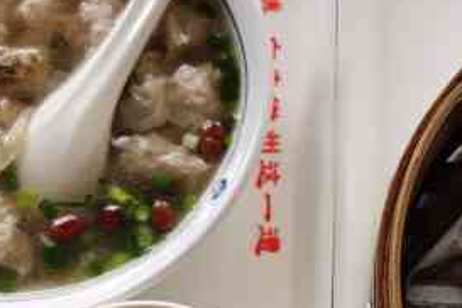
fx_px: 924
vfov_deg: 18.6
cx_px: 393
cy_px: 273
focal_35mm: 72
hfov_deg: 27.3
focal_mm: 5.56
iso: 50
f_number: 1.6
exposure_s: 1/154
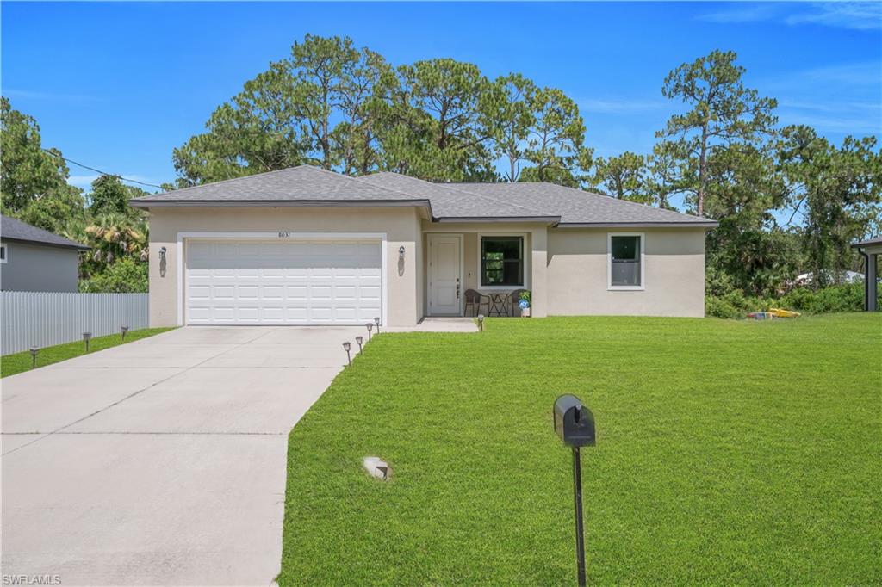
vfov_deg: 43.6
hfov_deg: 61.9
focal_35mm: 30
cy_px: 294
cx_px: 441
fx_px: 735
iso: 100
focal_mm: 20
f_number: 8
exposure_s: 1/320
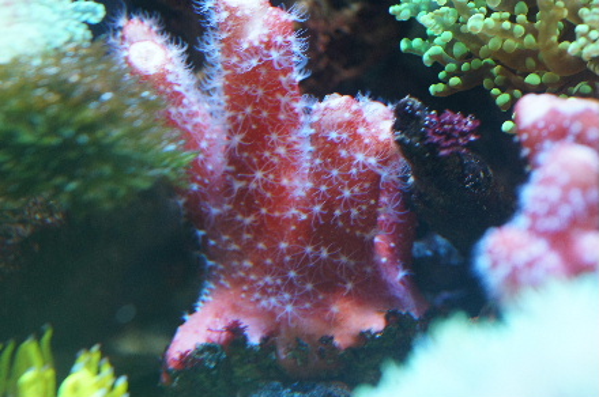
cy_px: 198
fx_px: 1246
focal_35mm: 75
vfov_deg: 18.1
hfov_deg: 27.0
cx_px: 300
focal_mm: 50
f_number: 4.5
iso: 800
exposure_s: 1/100
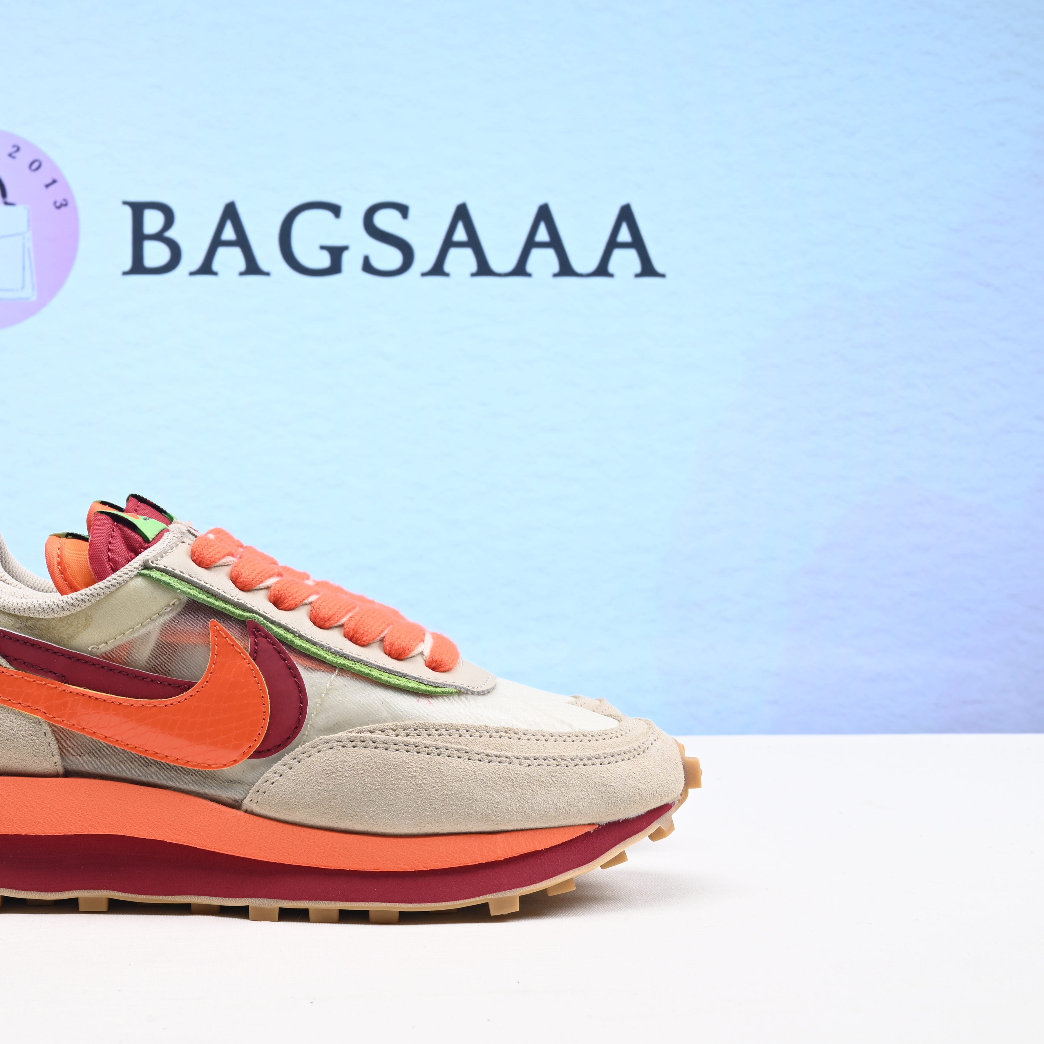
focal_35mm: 54
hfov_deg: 31.1
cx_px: 263
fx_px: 1843
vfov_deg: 31.6
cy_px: 506
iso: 100
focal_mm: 38
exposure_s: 1/2
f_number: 16
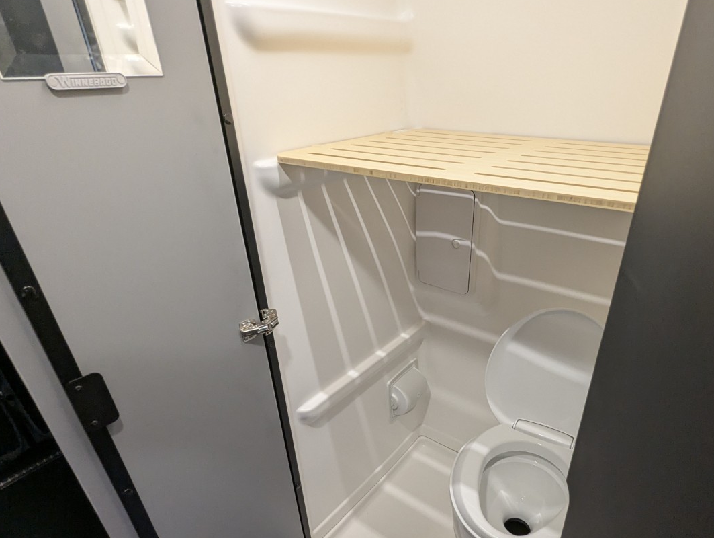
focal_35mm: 21
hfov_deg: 78.5
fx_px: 434
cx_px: 407
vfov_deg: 62.8
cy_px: 333
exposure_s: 1/56.1
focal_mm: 2.35
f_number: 2.2
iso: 179
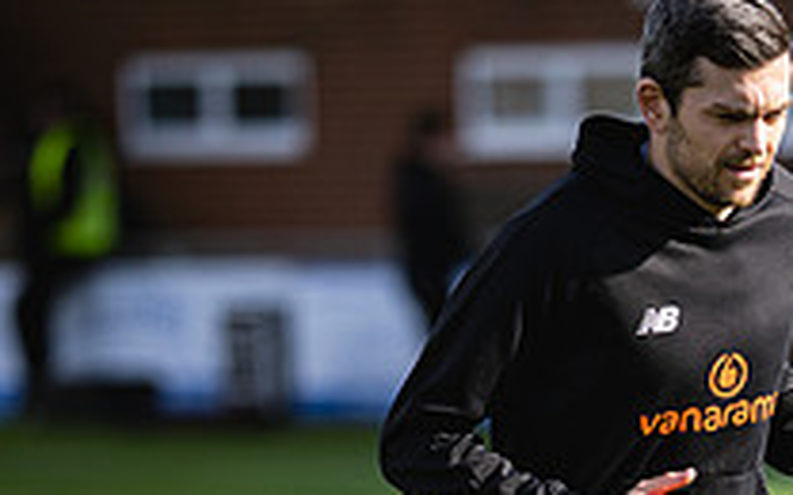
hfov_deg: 4.7
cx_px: 757
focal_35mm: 447
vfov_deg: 2.9
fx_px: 9660
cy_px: 731
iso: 80
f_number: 1.8
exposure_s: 1/1600
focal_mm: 135
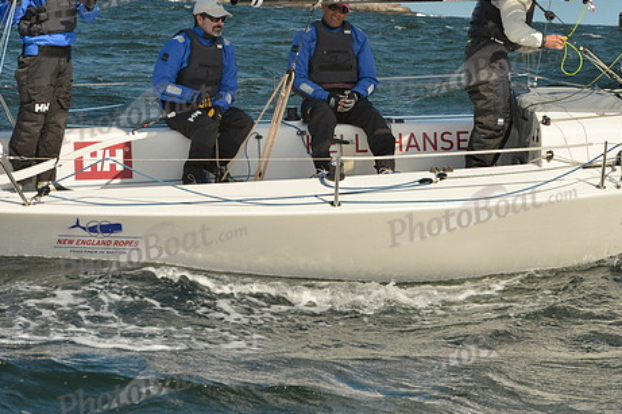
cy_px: 161
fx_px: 1848
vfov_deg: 12.8
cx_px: 318
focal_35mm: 107
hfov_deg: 19.1
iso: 400
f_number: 10
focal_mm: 85
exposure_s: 1/1600
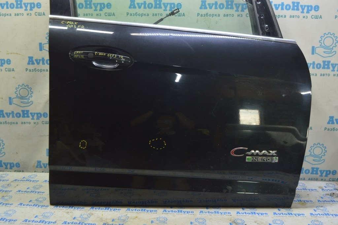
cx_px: 169
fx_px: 324
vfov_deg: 38.3
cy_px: 112
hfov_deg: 55.1
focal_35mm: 34
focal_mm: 23
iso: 400
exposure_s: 1/20
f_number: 5.6
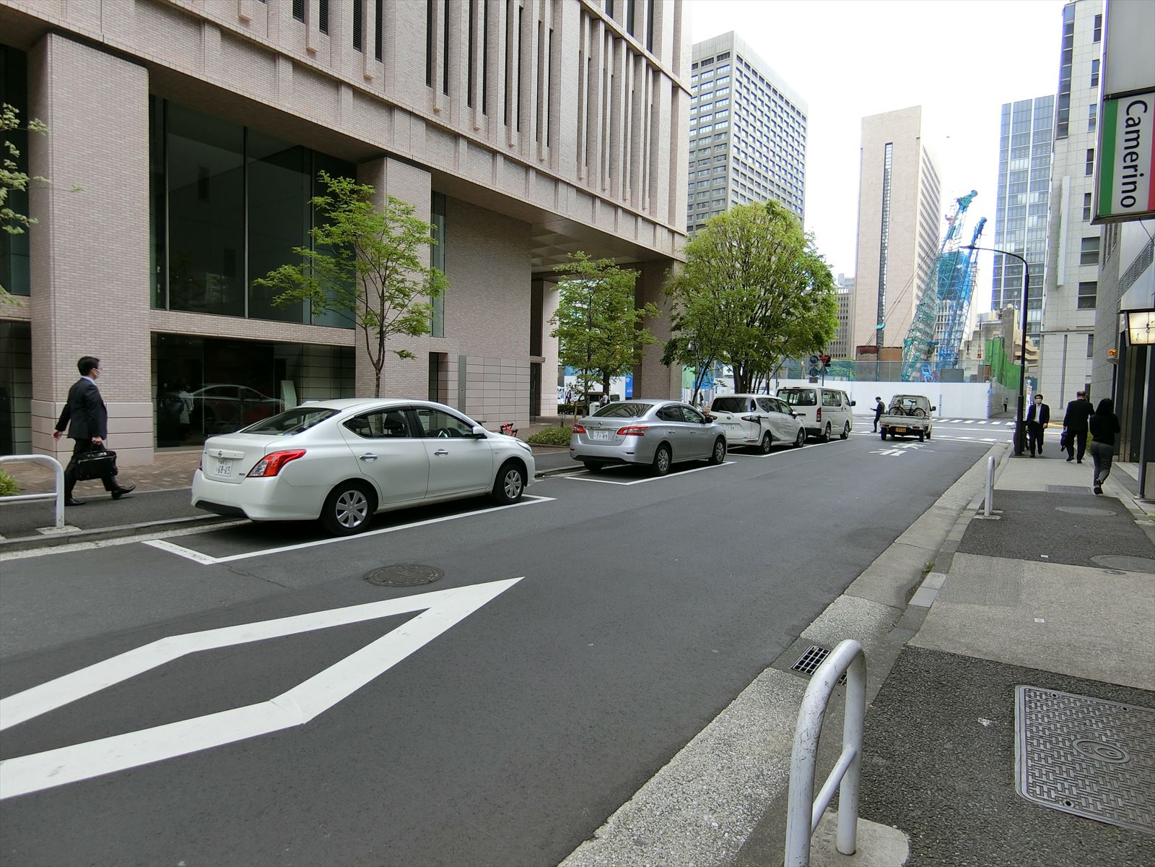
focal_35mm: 19
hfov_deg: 84.7
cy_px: 434
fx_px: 634
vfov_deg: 68.7
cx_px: 578
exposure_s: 1/200
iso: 80
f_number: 2.7
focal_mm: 4.06
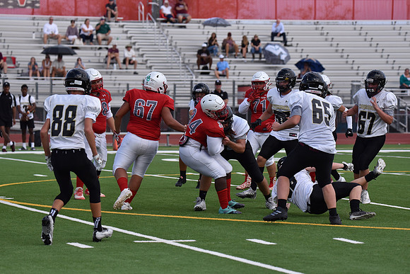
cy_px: 137
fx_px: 2278
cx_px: 205
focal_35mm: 200
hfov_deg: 10.3
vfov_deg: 6.9
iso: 800
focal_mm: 200
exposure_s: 1/4000
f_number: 5.6
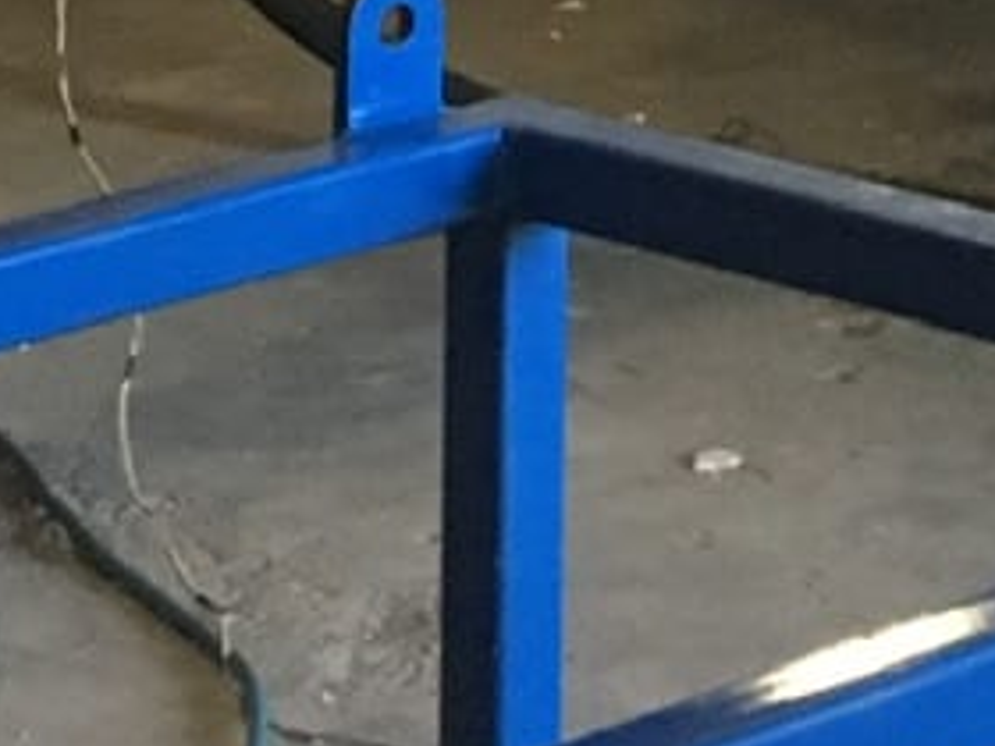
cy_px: -1208
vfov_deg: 6.6
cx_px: 1347
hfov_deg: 9.2
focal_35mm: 212
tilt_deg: -2.0
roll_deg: -0.9
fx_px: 6094
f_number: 2.2
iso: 200
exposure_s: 1/17
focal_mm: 4.15
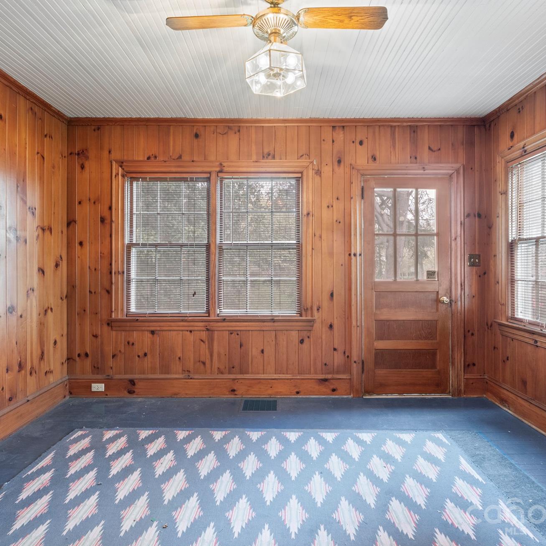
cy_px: 265
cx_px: 274
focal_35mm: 20
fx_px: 357
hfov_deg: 74.8
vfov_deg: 74.8
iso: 400
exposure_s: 1.6
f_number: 8
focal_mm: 10
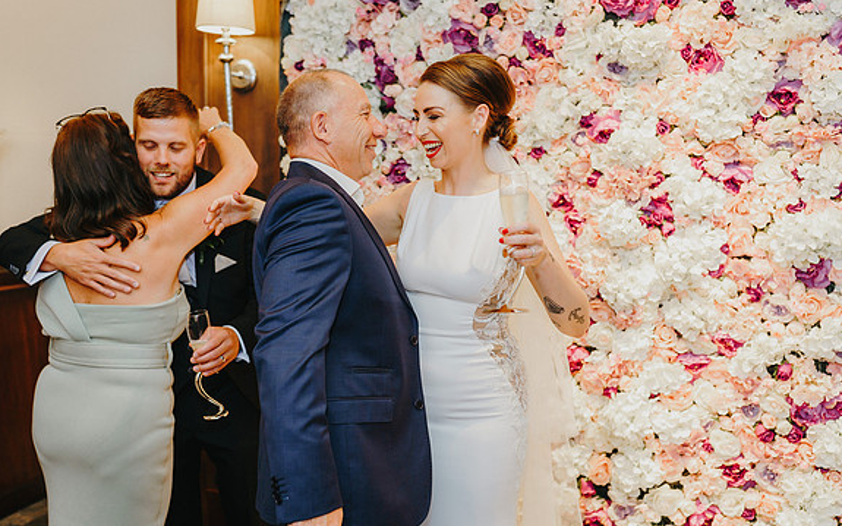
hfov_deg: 54.0
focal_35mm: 36
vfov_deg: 35.3
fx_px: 826
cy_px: 259
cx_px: 423
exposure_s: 1/200
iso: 640
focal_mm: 35
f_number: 2.2
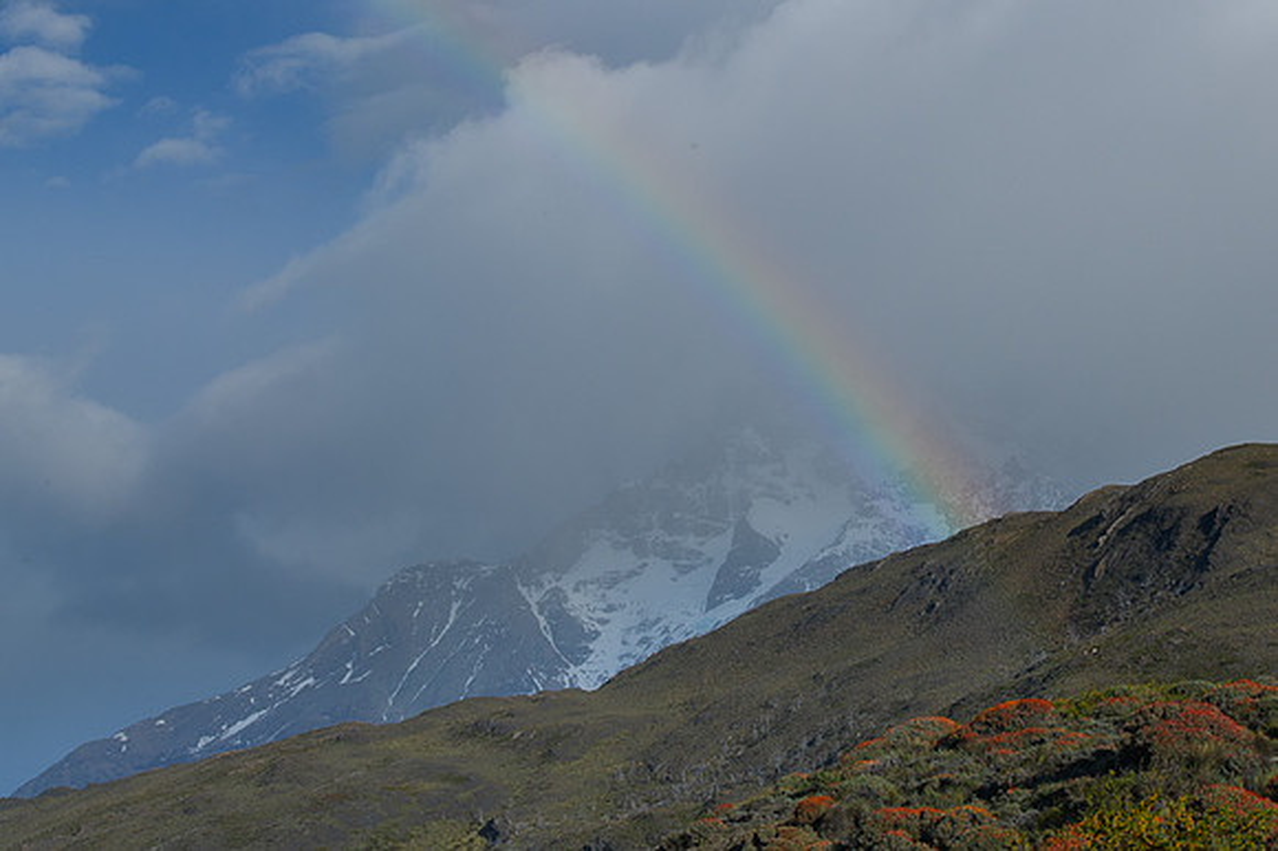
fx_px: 2822
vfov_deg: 17.1
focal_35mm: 80
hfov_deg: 25.5
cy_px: 368
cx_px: 726
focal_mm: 70
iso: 320
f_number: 16
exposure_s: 1/640
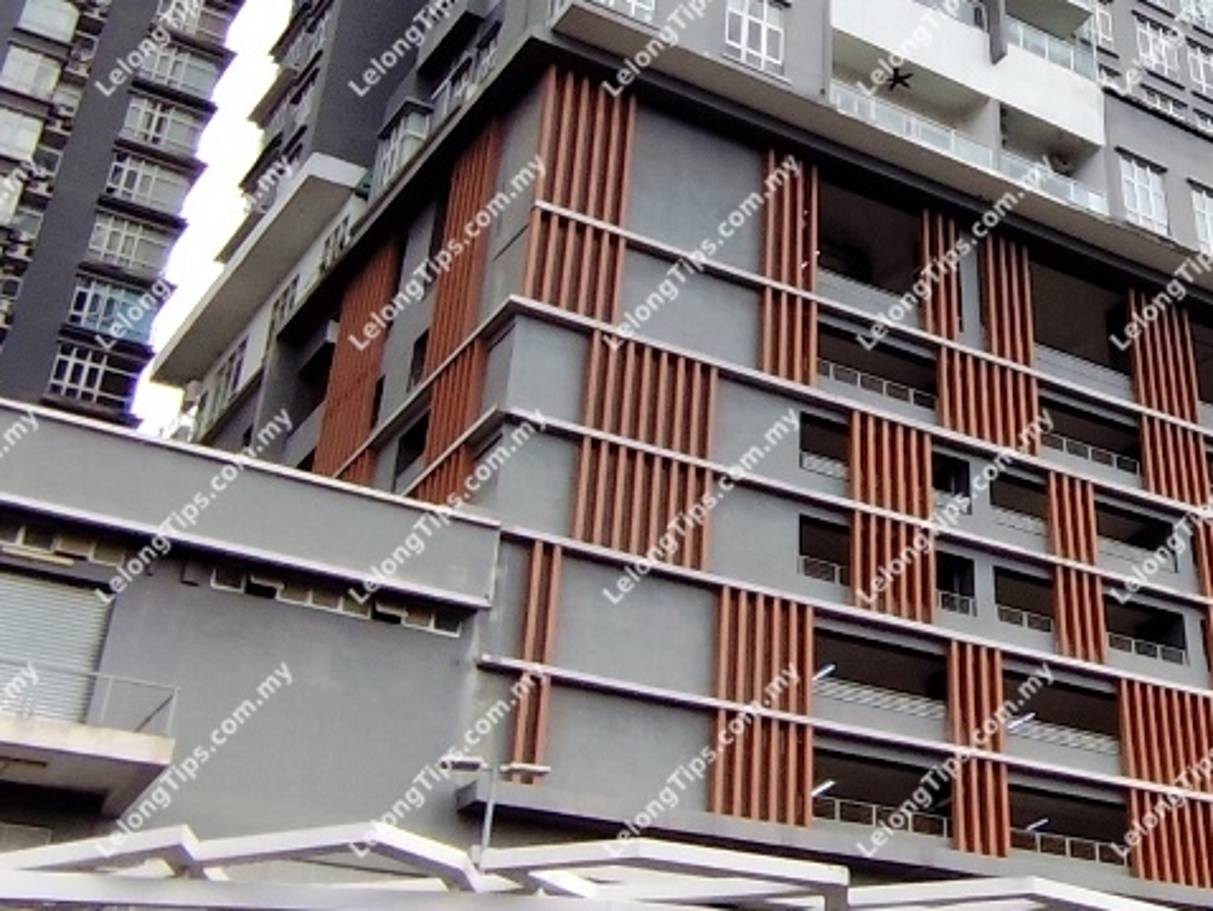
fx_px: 1788
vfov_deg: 27.3
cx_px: 986
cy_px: 53
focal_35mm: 51
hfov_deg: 36.1
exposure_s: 1/621
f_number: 2.2
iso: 50
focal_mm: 1.65
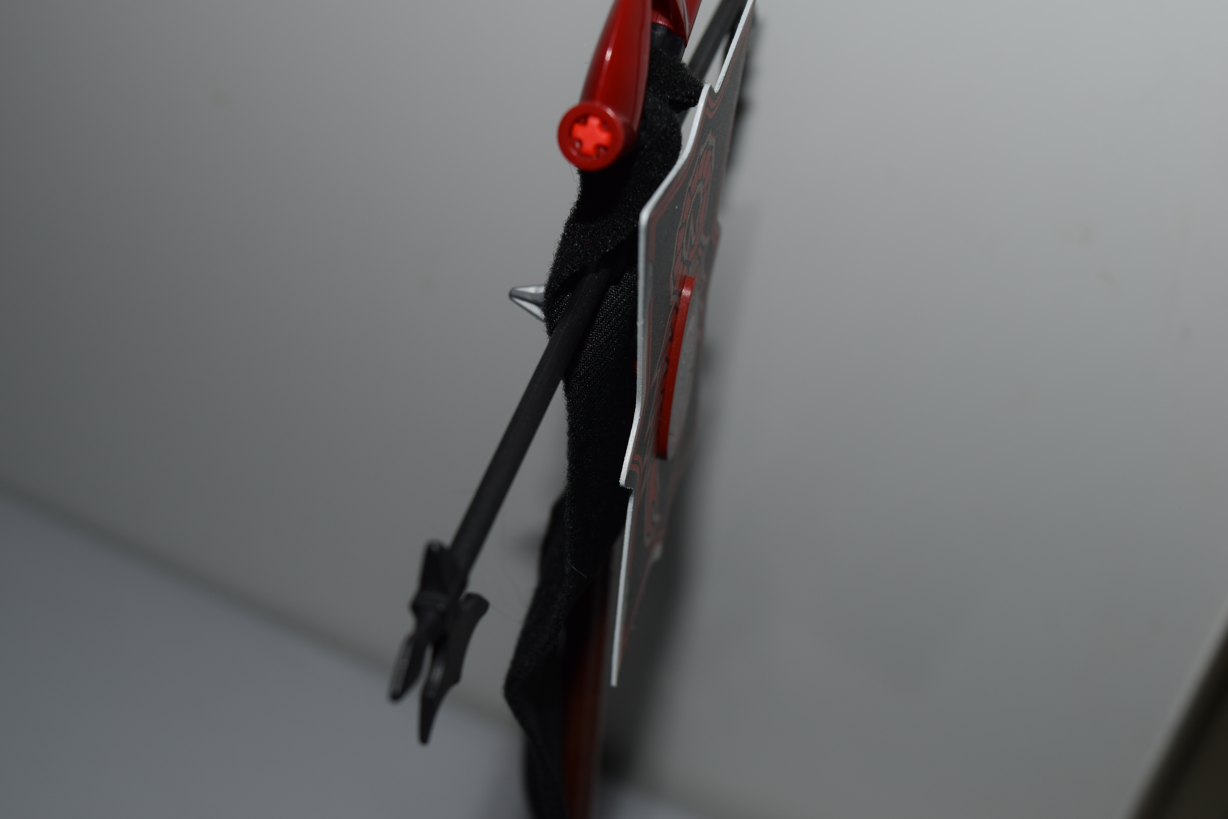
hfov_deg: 37.9
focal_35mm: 52
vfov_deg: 25.8
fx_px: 1791
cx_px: 614
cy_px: 410
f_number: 8
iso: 100
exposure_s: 1/60
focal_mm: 35
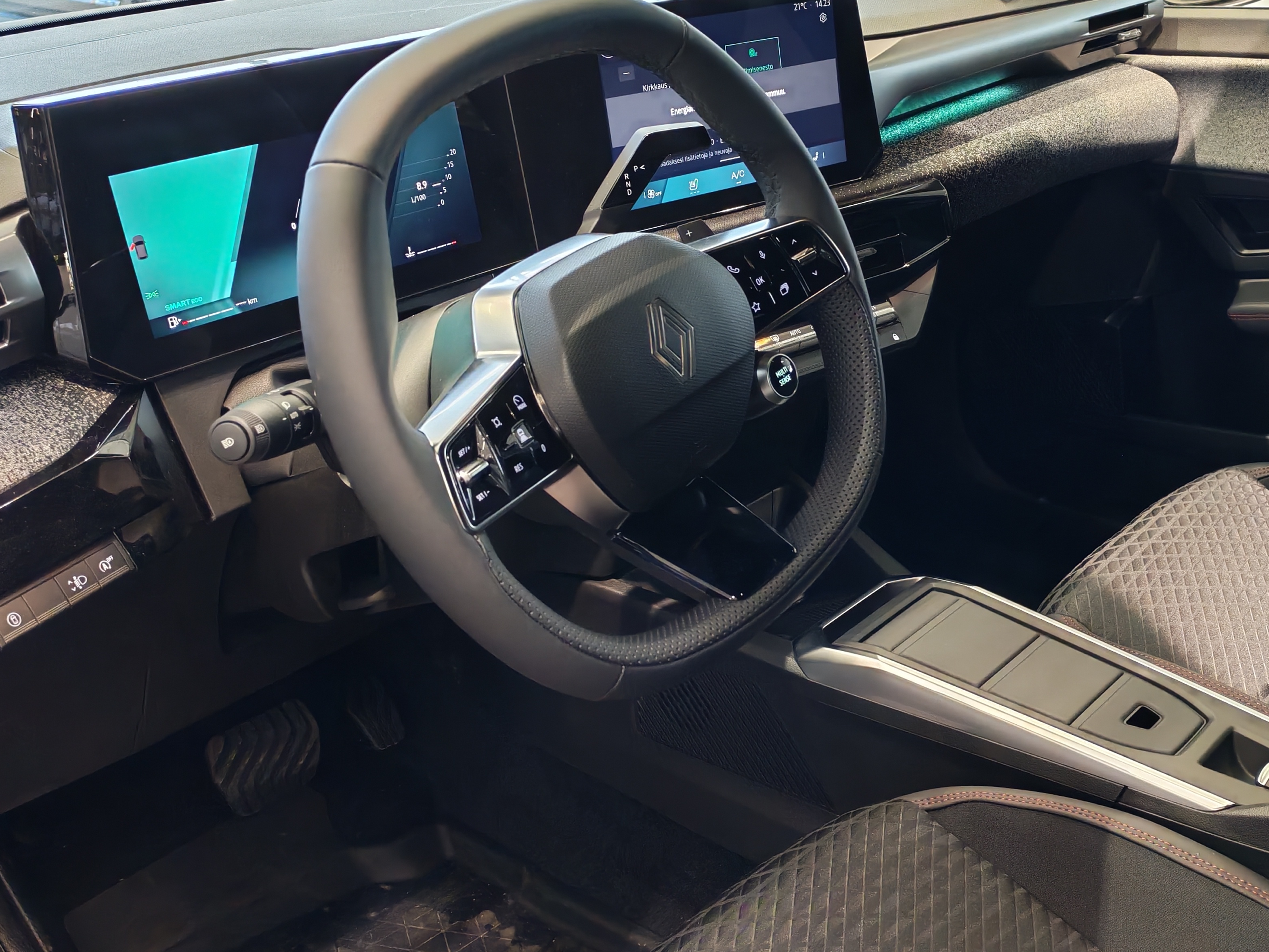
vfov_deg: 33.6
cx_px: 797
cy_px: 505
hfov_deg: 43.5
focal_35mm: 43
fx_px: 1577
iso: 800
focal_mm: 6.12
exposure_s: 1/100
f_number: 1.9
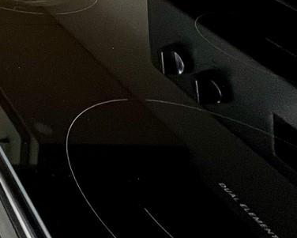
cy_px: -204
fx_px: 475
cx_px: -227
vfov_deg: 19.7
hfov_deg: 22.2
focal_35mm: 54
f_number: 1.8
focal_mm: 1.57
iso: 160
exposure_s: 1/60
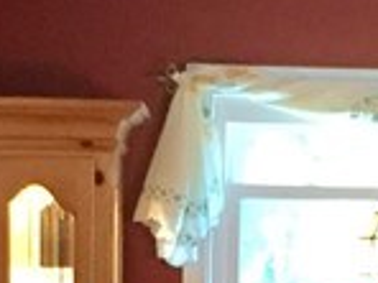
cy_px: 482
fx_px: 2184
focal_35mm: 200
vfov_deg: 7.3
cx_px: 309
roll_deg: -1.8
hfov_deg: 9.9
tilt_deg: -5.6
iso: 250
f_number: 2.2
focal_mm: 4.15
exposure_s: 1/15
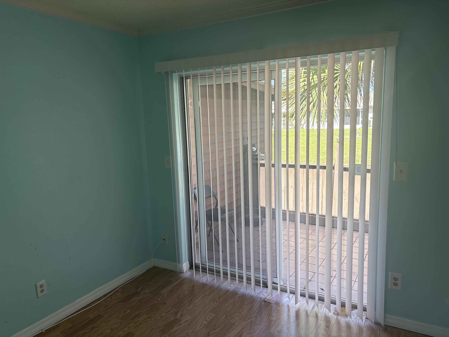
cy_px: 168
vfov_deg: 53.1
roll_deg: +2.2
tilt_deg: -8.8
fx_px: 337
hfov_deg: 67.3
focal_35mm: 26
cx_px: 224
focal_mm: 5.96
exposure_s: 1/258
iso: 64
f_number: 1.6
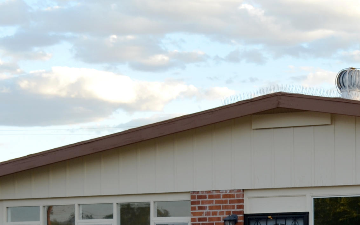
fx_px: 1151
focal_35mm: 117
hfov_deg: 17.5
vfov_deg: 10.9
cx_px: 332
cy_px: 277
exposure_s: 1/60
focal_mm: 29
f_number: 5
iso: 100
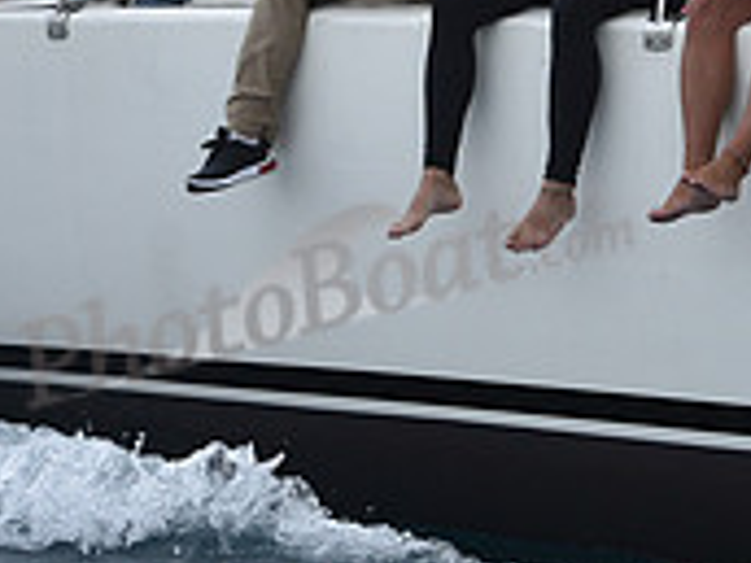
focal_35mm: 276
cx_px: 865
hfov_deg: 7.1
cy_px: 7
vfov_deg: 5.4
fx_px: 5988
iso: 400
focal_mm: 85
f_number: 5.6
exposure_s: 1/800
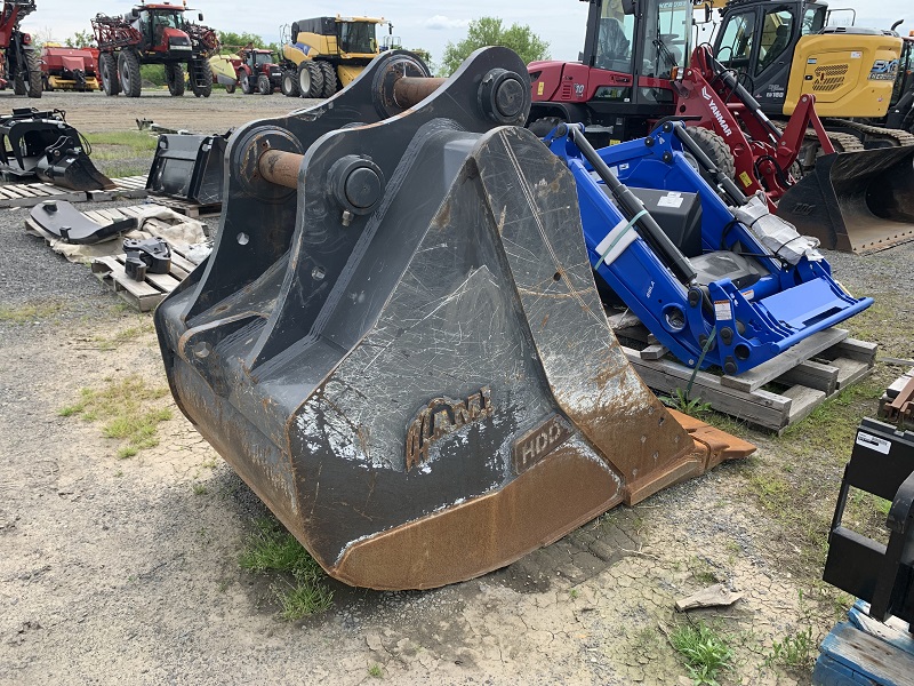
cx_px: 457
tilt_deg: -21.3
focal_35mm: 26
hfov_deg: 67.3
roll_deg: -2.1
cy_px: 343
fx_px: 687
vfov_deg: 53.1
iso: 25
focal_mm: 4.25
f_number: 1.8
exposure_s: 1/911
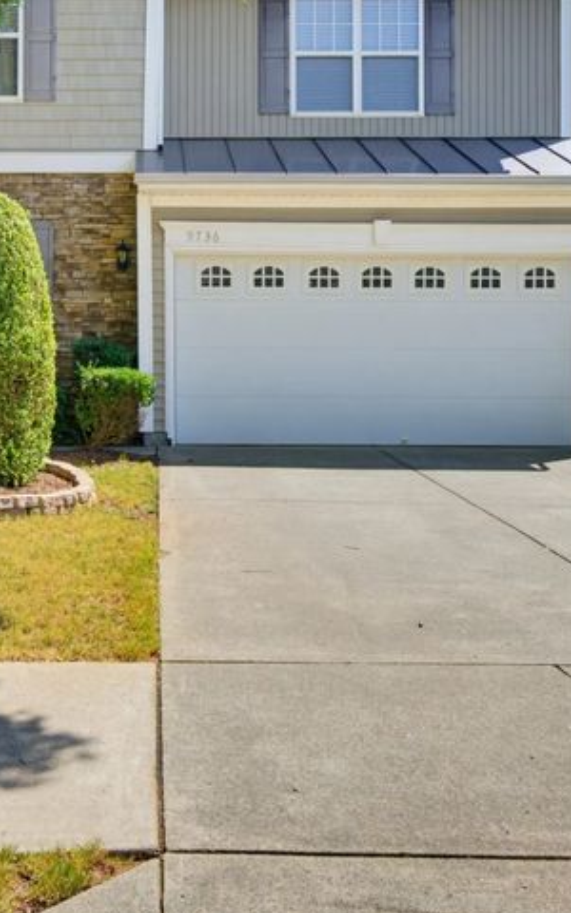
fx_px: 921
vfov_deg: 52.5
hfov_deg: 33.7
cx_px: 135
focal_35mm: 37
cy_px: 374
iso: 100
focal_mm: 17
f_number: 7.1
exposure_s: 1/30
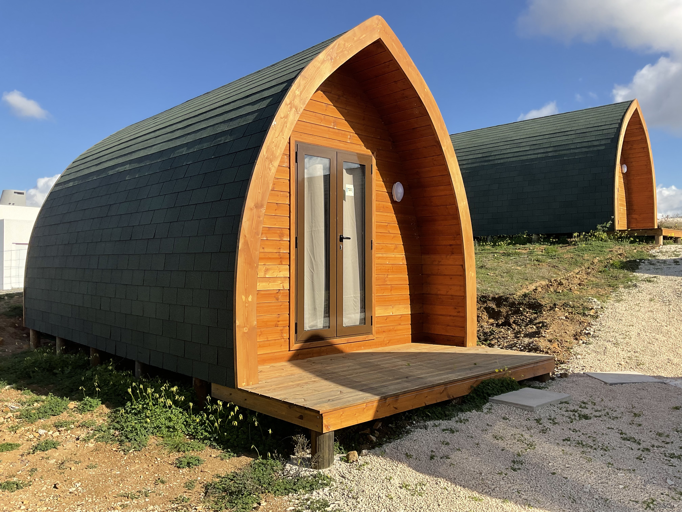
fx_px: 571
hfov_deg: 61.7
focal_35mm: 29
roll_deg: +0.0
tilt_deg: +1.0
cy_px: 256
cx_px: 341
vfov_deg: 48.2
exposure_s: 1/1490
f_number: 1.8
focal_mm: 3
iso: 16
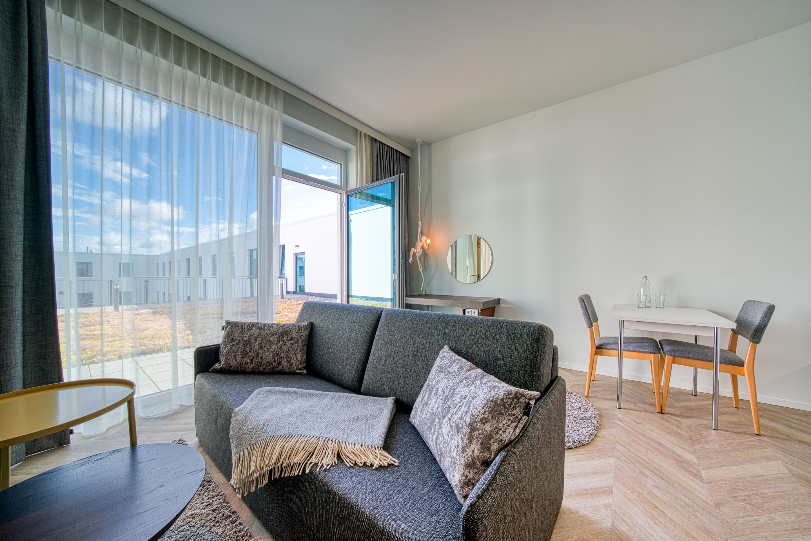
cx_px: 406
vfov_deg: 90.1
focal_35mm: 12
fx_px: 270
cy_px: 270
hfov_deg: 112.6
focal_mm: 12
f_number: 18
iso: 200
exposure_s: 1/20
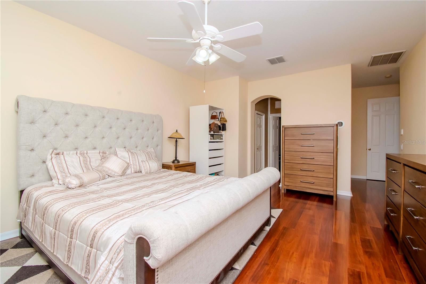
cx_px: 213
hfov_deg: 100.4
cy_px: 142
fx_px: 177
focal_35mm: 15
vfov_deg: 77.3
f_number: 13
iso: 800
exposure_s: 1/200
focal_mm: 10
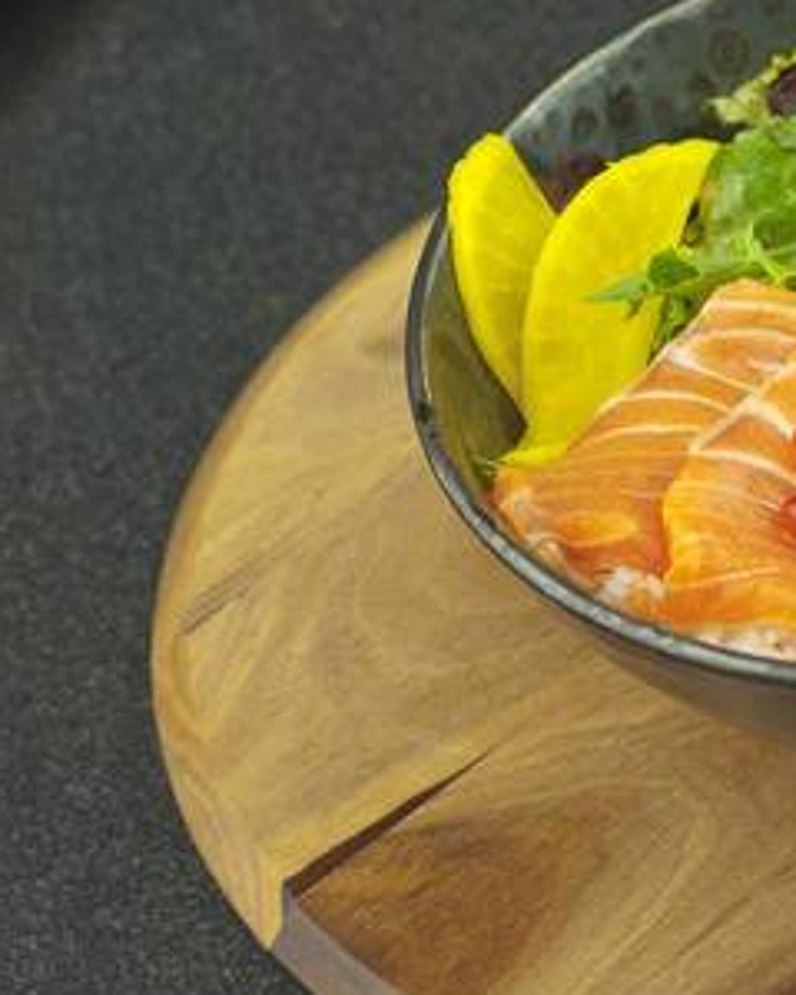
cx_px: 1020
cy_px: 385
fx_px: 7716
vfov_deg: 7.4
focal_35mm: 262
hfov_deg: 5.9
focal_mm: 85
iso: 400
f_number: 5
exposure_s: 1/200
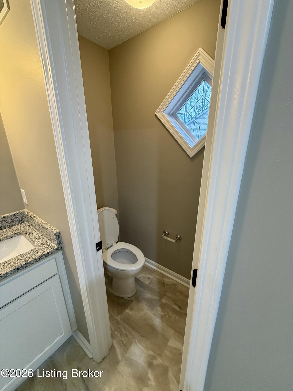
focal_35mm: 14
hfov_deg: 85.7
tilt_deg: -18.1
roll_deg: +0.2
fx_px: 158
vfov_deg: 102.1
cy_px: 196
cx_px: 146
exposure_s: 1/60
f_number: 2.2
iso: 200
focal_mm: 2.22
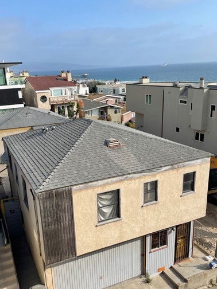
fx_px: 276
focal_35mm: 33
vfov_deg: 55.3
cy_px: 157
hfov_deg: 42.9
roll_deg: +3.5
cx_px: 96
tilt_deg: -18.5
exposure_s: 1/3731
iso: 32
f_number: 1.6
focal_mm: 4.2
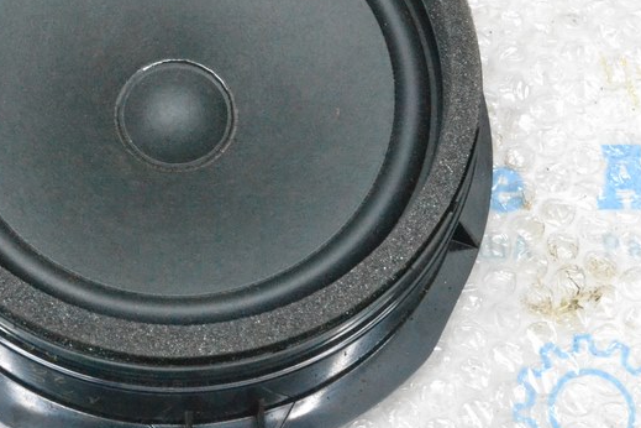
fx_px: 1371
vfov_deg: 17.7
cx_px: 201
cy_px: 152
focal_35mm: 77
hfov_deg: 26.1
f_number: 10
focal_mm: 26
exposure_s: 1/125
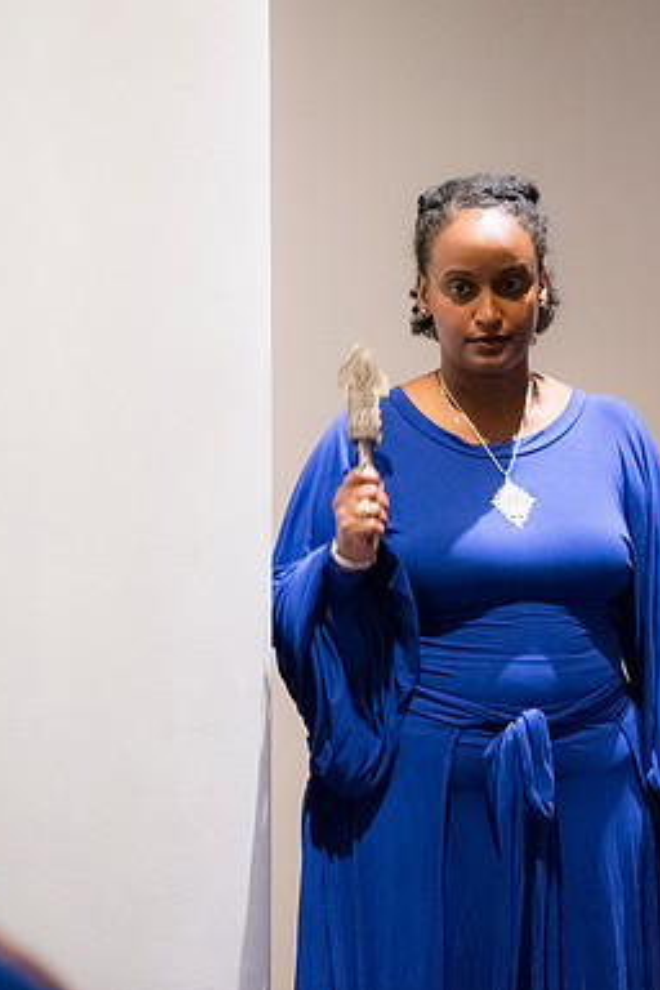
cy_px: 496
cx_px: 467
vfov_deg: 8.3
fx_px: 6847
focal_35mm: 249
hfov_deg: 5.5
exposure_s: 1/125
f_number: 2.8
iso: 6400
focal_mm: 165
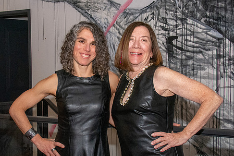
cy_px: 80
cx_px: 102
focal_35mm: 69
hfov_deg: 29.2
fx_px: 449
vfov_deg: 19.7
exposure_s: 1/125
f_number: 13
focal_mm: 34
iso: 5000
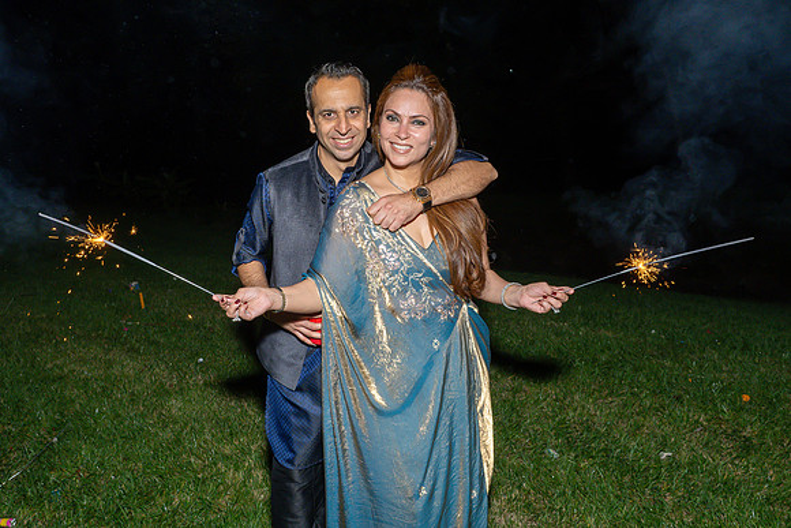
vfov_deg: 47.2
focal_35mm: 27
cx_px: 358
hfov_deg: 66.4
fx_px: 602
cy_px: 239
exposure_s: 1/250
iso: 640
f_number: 8
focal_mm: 17
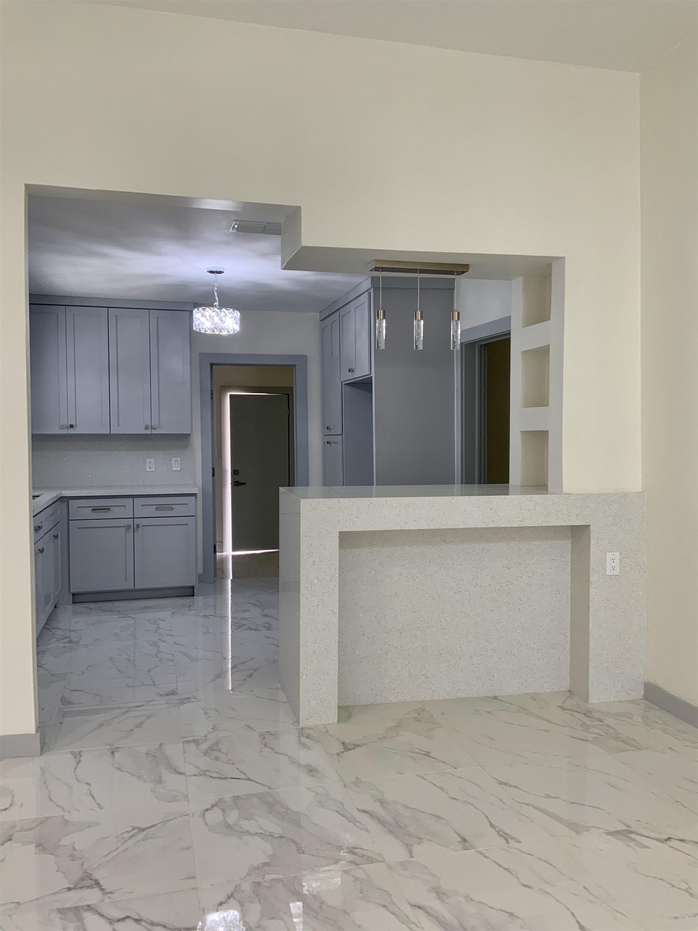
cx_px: 349
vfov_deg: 61.7
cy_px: 466
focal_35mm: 29
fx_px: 780
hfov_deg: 48.2
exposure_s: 1/60
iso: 64
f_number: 1.8
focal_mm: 3
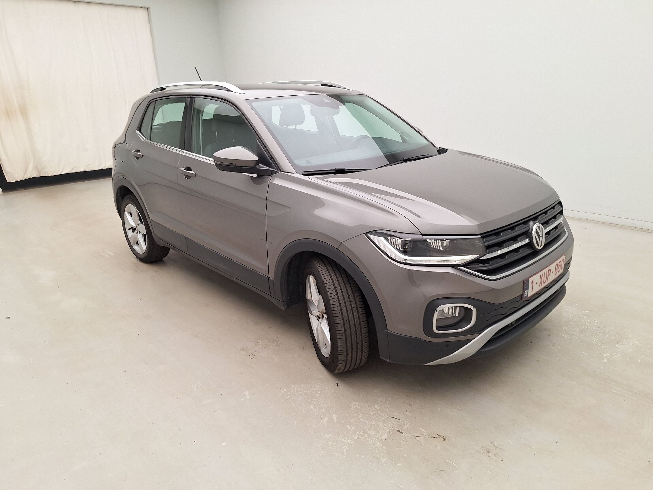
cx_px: 326
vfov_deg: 58.9
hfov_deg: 73.9
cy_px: 245
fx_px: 434
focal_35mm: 23
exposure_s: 1/100
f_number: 1.8
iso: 50
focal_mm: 5.54
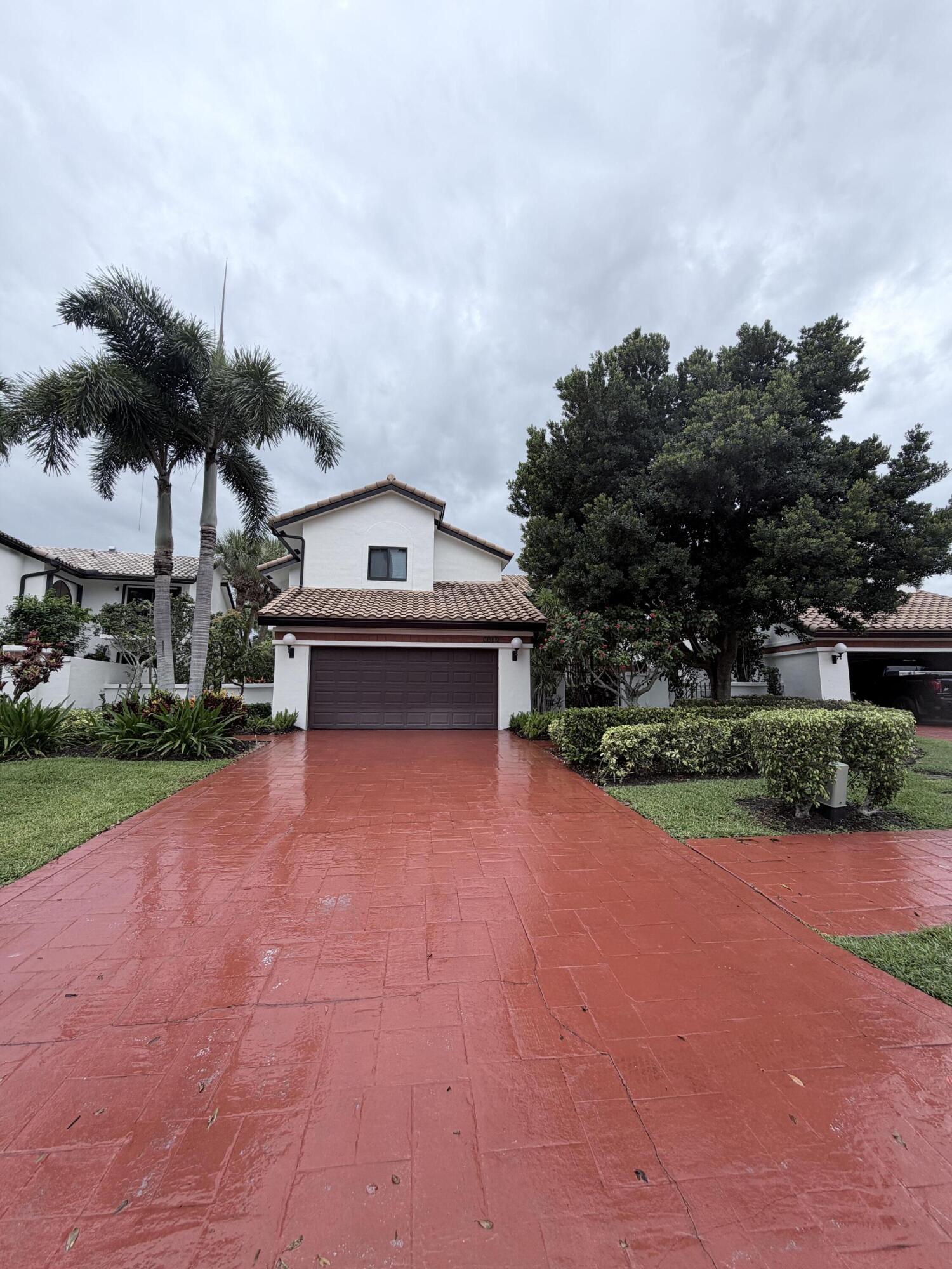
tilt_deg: +7.0
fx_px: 513
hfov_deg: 85.7
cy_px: 634
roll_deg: -0.3
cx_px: 476
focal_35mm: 14
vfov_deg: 102.1
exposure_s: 1/1105
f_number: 2.2
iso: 20
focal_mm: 2.22
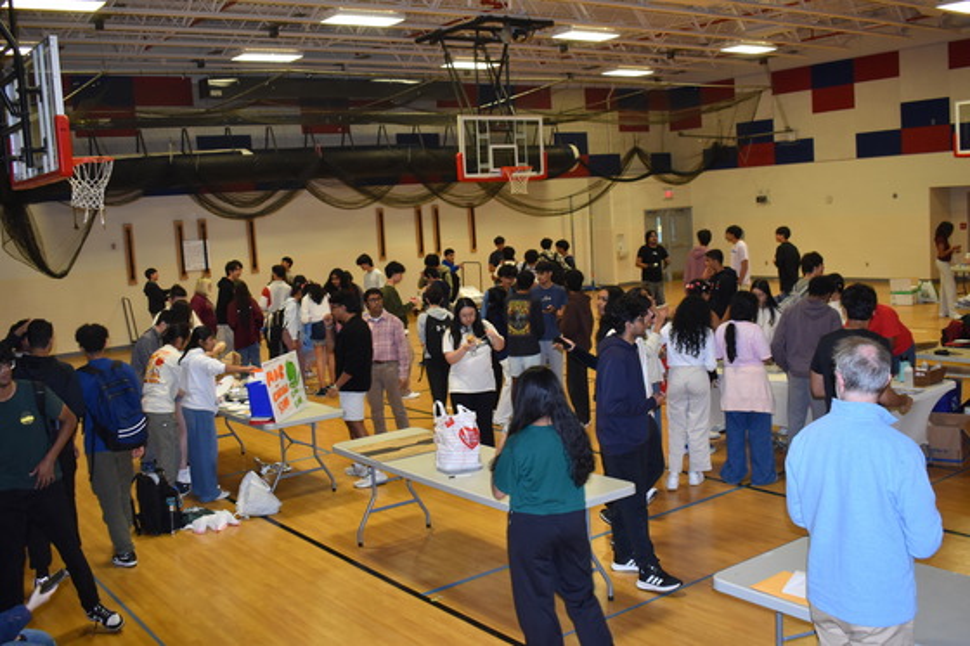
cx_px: 485
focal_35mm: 36
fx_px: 970
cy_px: 323
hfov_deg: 53.1
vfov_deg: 36.9
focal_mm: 24
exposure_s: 1/100
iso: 800
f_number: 5
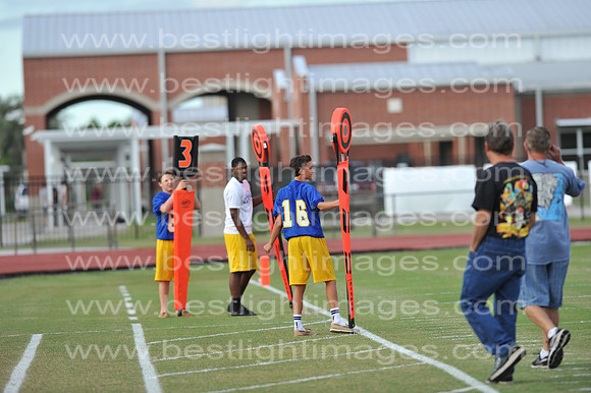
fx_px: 4922
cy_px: 196
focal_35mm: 300
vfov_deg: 4.6
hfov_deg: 6.9
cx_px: 296
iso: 1000
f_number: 4
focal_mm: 300
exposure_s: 1/1600
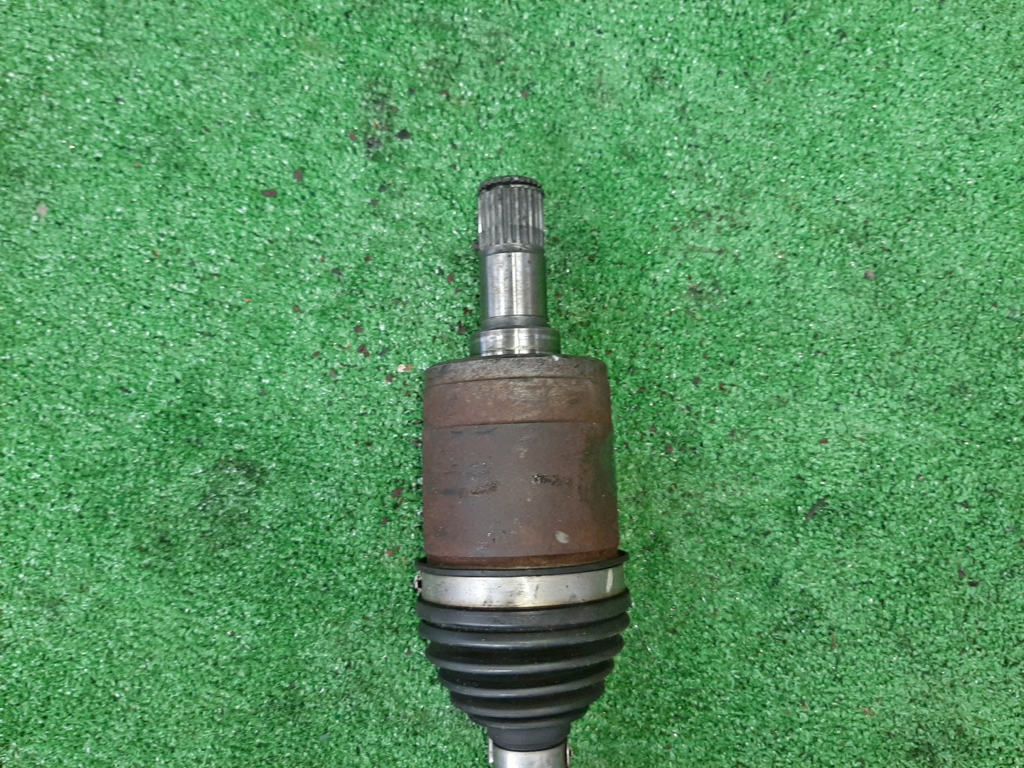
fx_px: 769
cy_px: 384
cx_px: 512
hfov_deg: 67.3
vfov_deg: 53.1
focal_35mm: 26
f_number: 1.7
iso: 125
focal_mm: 3.93
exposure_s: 1/50
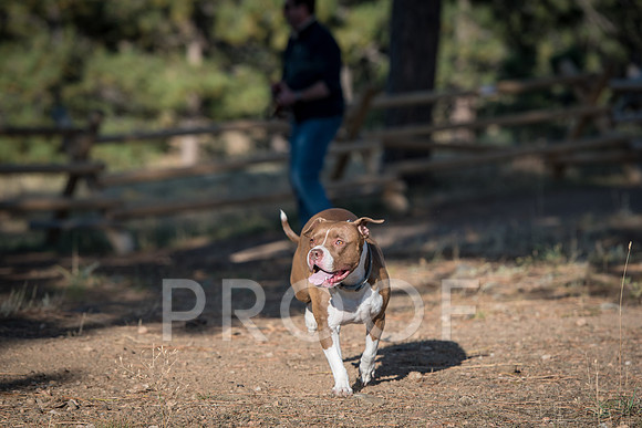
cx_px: 323
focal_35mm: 194
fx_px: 3468
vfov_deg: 7.1
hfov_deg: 10.6
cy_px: 259
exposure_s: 1/1600
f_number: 4
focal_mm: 160
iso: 200
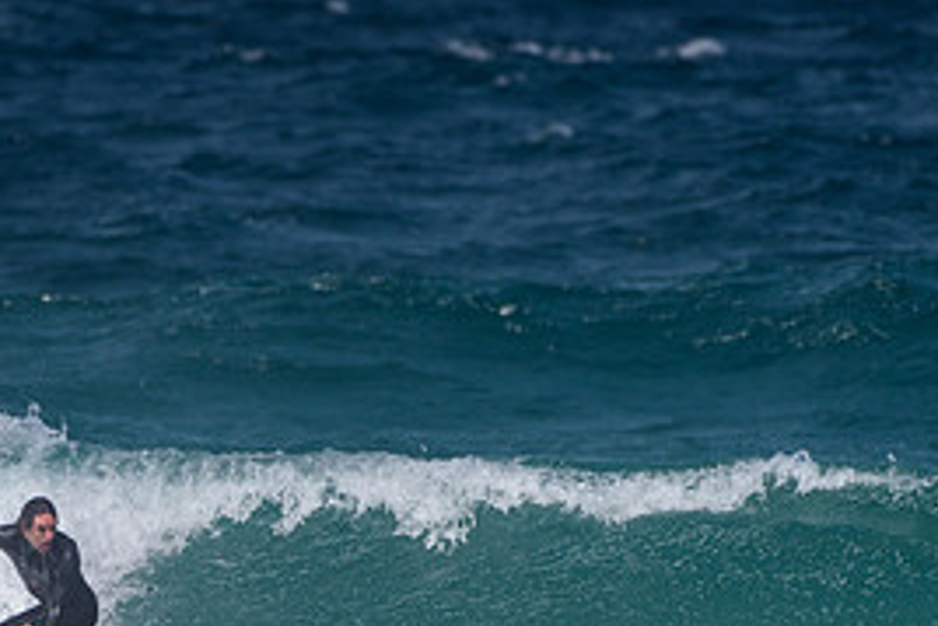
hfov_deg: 1.6
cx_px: 187
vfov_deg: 1.0
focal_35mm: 1325
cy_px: 566
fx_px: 34541
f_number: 5.6
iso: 64
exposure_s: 1/2000
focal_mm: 500
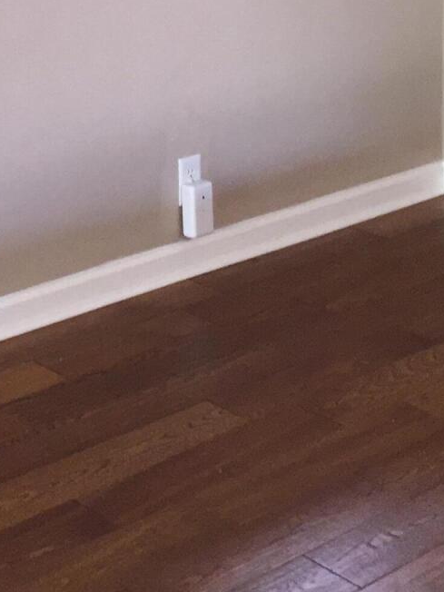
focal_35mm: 89
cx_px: -84
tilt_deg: -6.7
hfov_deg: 16.0
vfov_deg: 20.6
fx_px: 1522
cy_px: -113
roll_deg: +1.5
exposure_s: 1/24
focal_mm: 4.15
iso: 125
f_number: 2.2
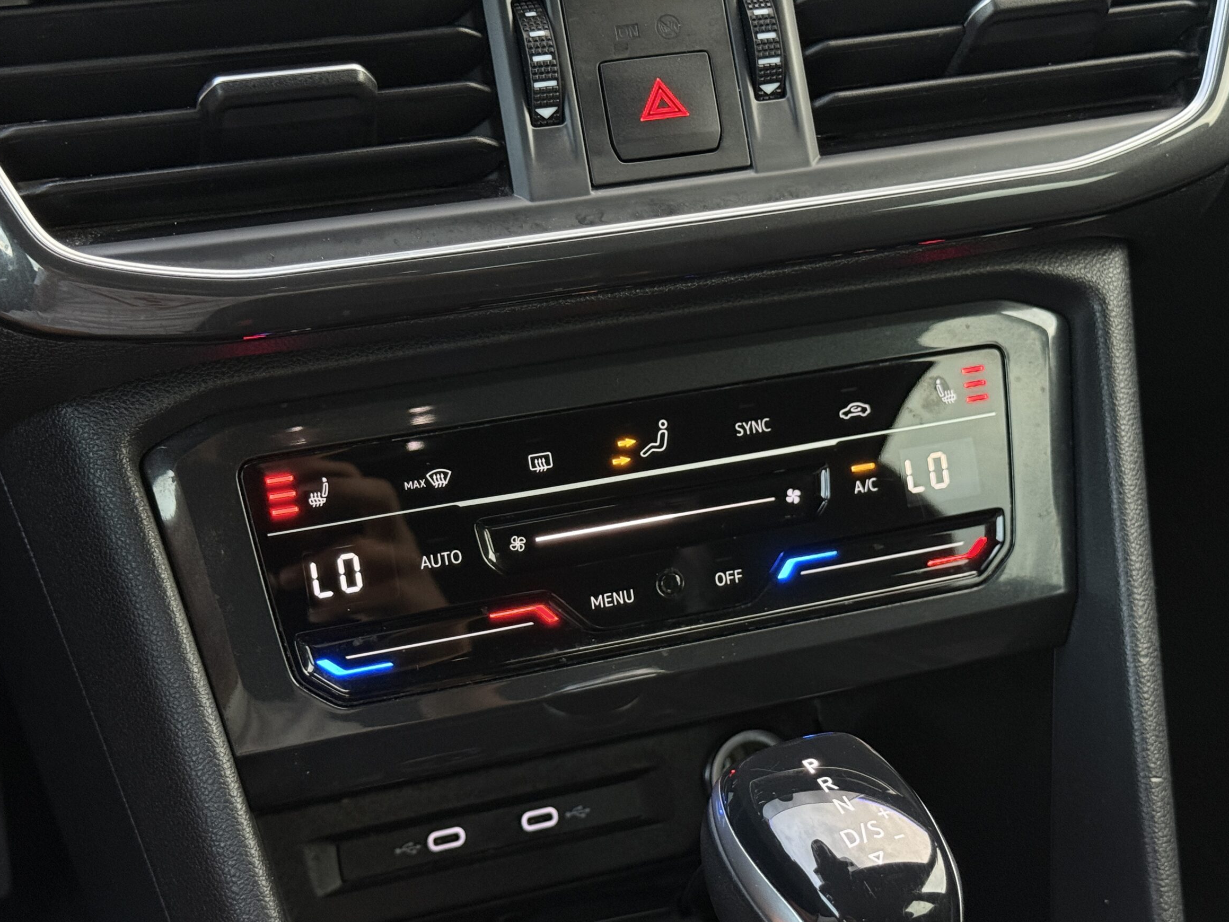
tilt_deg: -28.4
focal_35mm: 53
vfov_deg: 27.5
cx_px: 631
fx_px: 1882
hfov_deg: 36.2
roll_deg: -0.4
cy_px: 450
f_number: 1.78
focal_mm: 6.76
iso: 250
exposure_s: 1/36
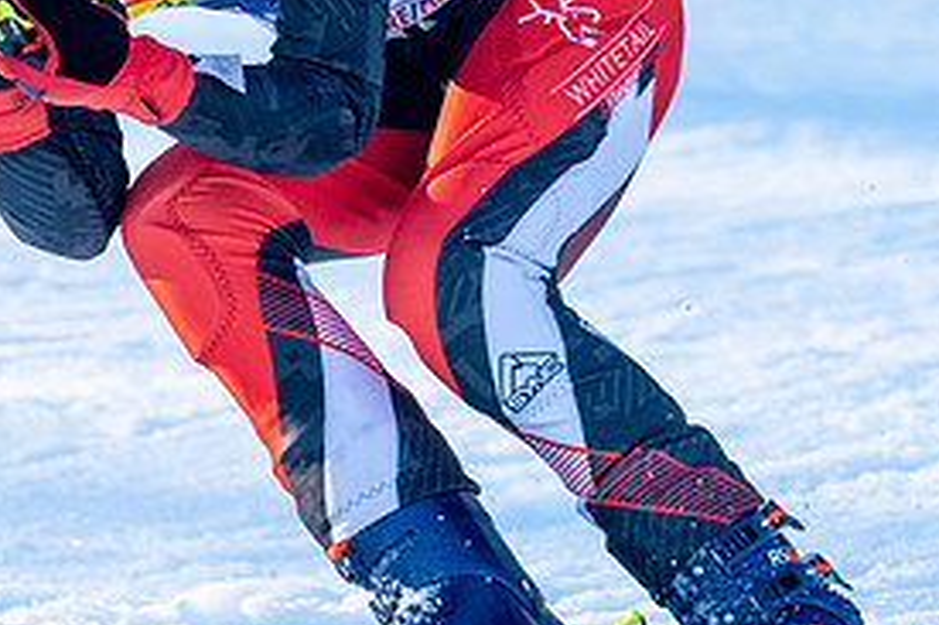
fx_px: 35216
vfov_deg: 1.0
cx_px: 512
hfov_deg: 1.5
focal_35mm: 1351
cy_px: -44
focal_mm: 560
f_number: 8
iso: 1250
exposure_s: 1/2000
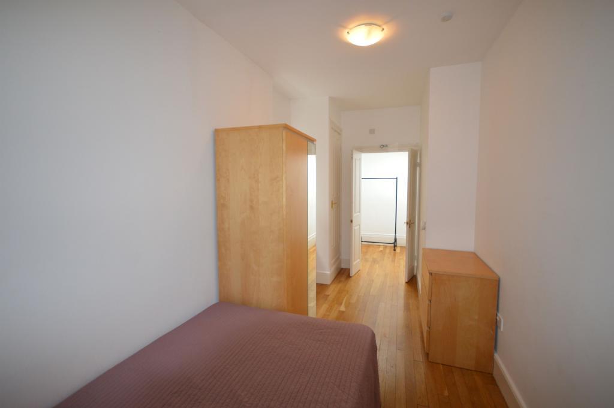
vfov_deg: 77.2
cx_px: 307
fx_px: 256
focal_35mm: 15
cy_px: 204
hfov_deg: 100.4
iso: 720
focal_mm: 10
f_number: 4
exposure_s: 1/60
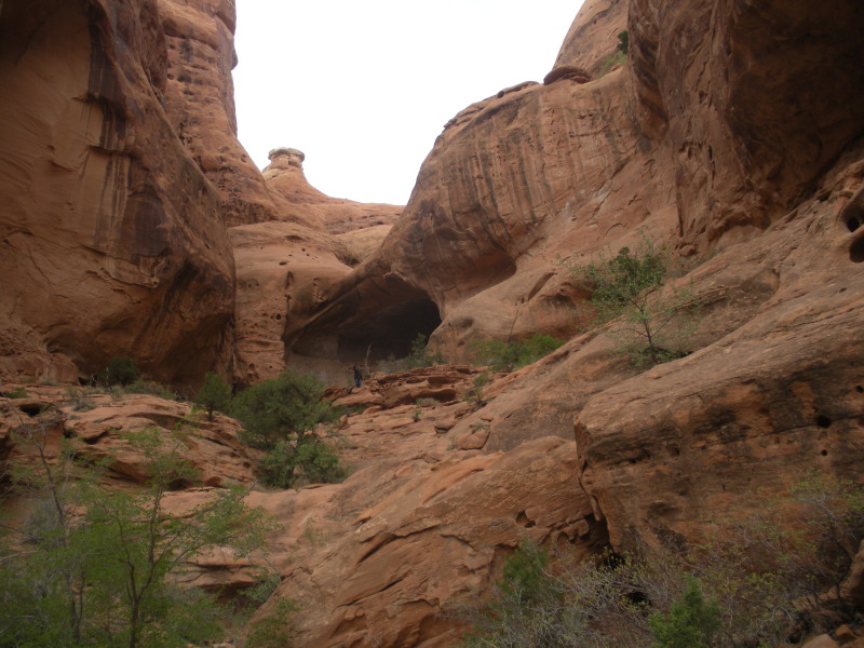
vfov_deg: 39.7
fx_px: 899
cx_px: 432
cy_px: 324
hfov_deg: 51.4
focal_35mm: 36
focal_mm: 6.3
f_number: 3.5
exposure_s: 1/277
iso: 64
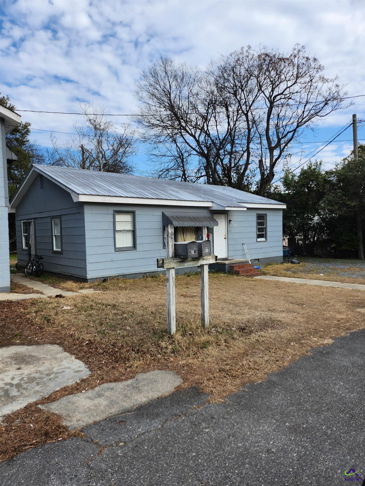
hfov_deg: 56.8
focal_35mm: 24
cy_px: 243
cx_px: 182
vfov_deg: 71.6
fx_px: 337
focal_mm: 5
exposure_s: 1/2157
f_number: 1.8
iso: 50
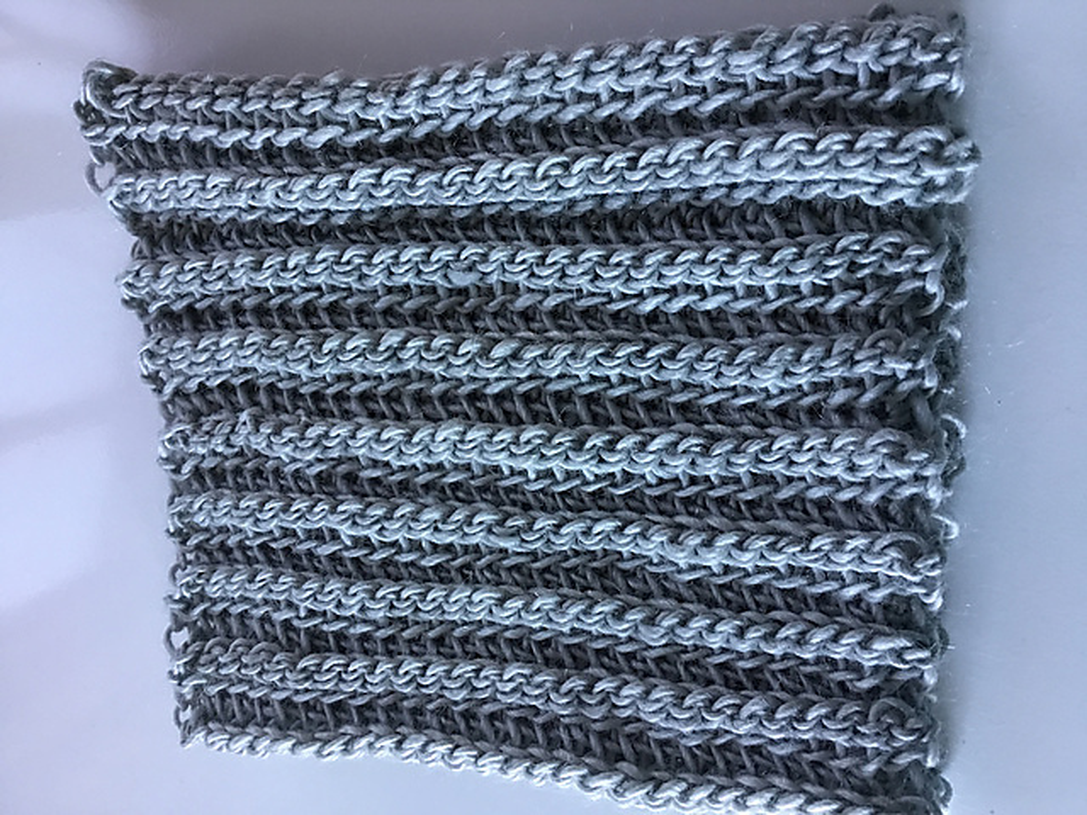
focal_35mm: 31
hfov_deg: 58.4
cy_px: 408
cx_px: 544
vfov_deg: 45.4
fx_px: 973
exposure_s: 1/30
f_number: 2.4
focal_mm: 3.3
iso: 80
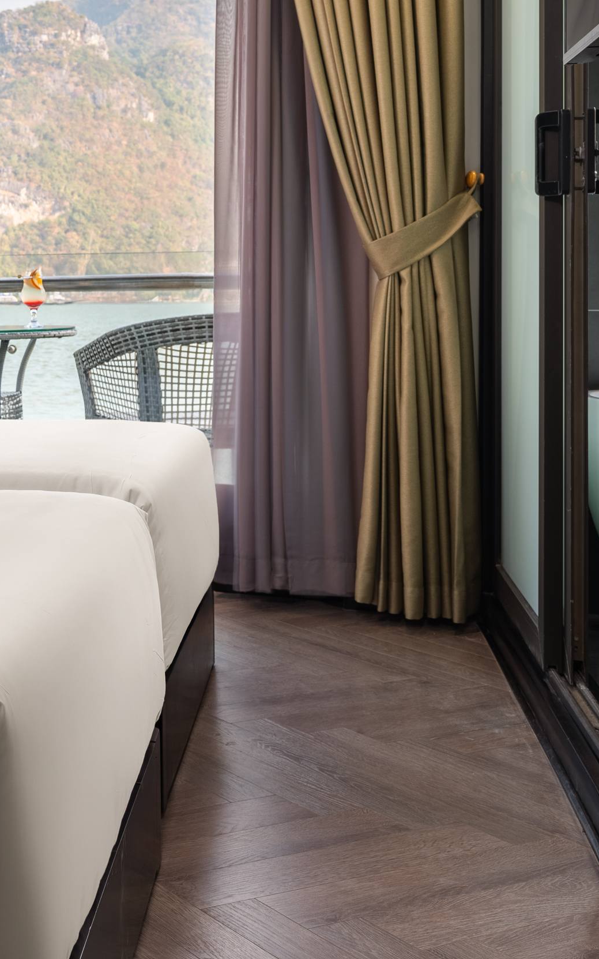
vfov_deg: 38.9
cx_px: -327
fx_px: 1332
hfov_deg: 21.0
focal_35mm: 51
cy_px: 283
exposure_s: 1/15
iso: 200
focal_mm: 24.8
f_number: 8
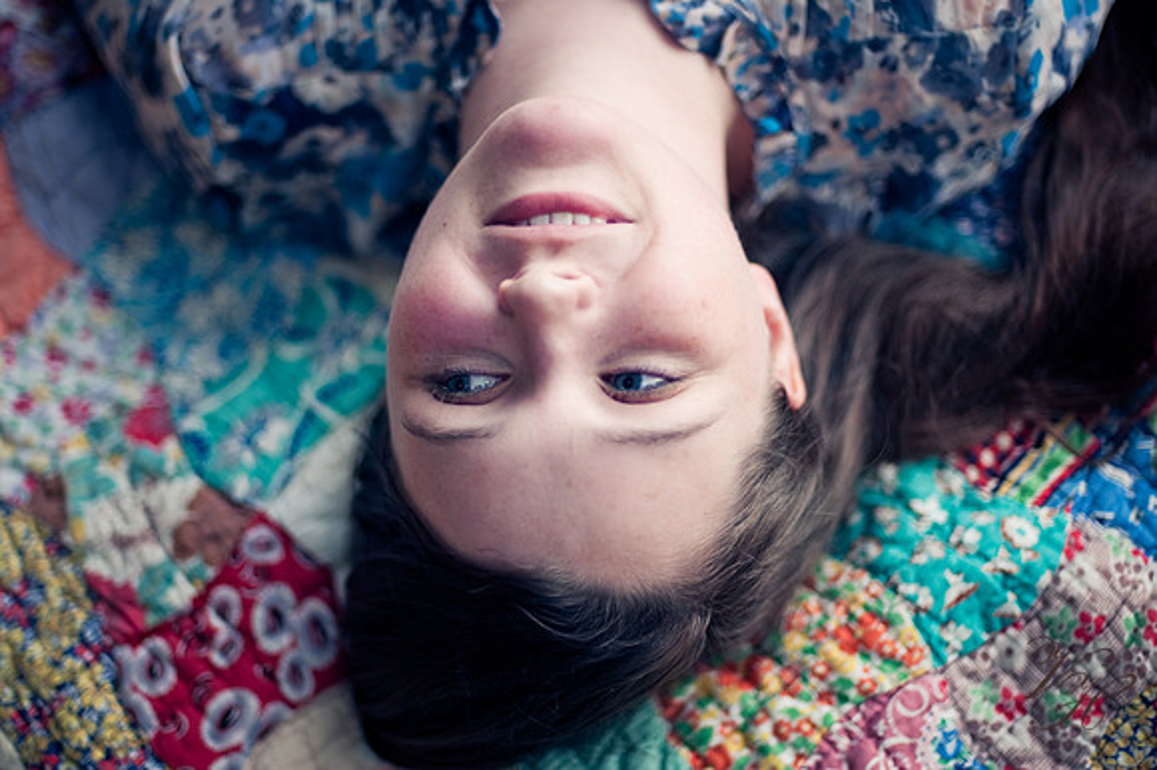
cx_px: 578
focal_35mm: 50
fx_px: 1606
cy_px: 385
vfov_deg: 27.0
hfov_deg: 39.6
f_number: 1.4
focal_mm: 50
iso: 200
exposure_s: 1/500
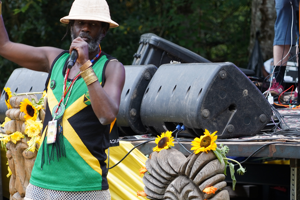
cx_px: 87
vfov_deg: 8.0
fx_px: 1425
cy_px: 140
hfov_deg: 12.0
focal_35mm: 171
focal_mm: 105
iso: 500
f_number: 4
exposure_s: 1/160
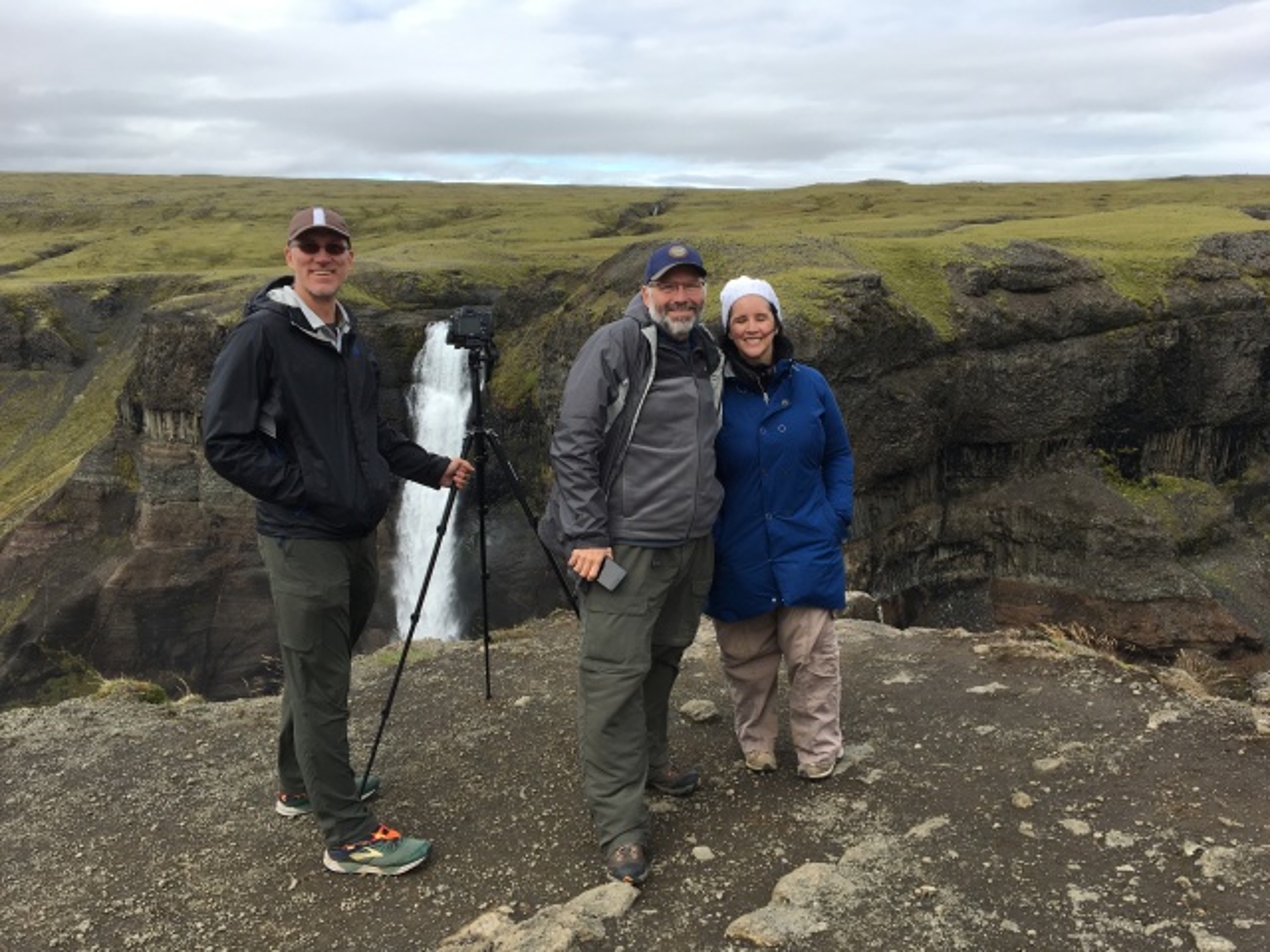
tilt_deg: -10.4
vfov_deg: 48.2
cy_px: 476
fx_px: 1064
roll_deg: +0.0
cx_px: 635
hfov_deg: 61.7
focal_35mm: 29
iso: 25
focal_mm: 4.15
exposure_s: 1/761
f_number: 2.2
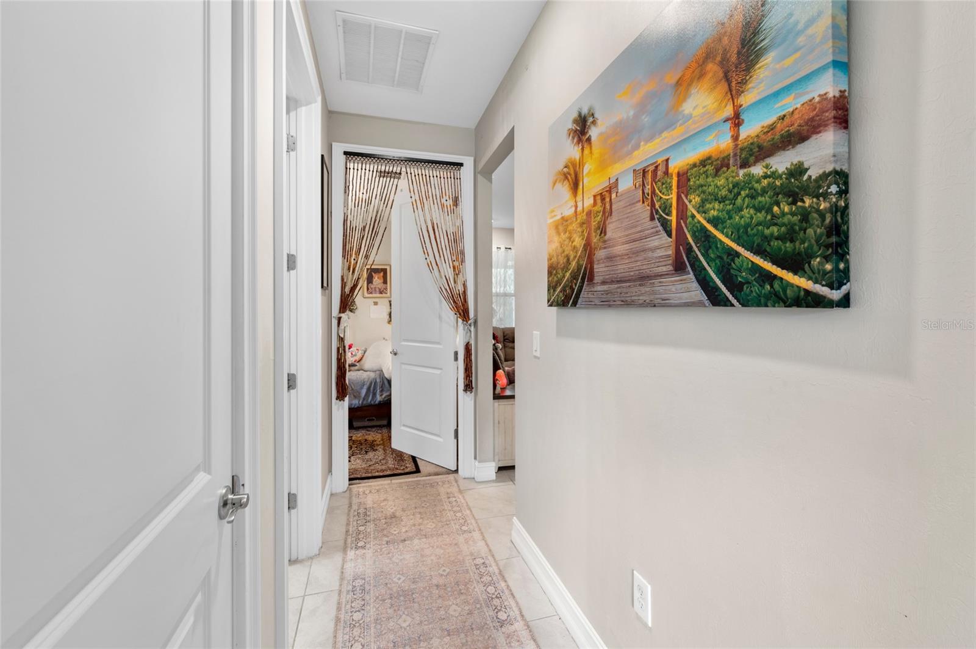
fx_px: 379
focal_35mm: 14
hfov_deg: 104.3
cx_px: 488
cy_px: 324
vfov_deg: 81.1
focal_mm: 14
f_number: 8
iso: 200
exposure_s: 1.6
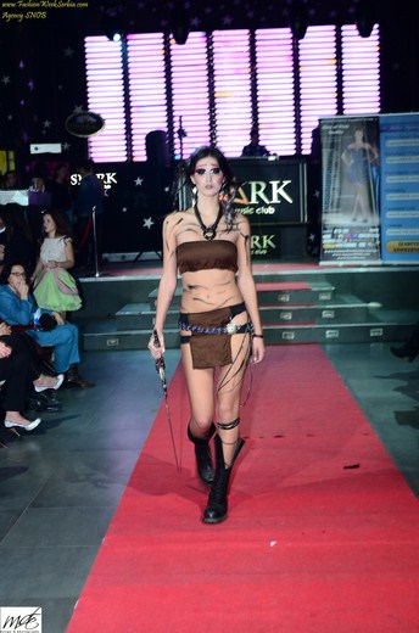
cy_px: 316
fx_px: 790
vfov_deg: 43.7
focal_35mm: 45
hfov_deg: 29.7
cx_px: 210
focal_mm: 30
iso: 500
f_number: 4.5
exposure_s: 1/30
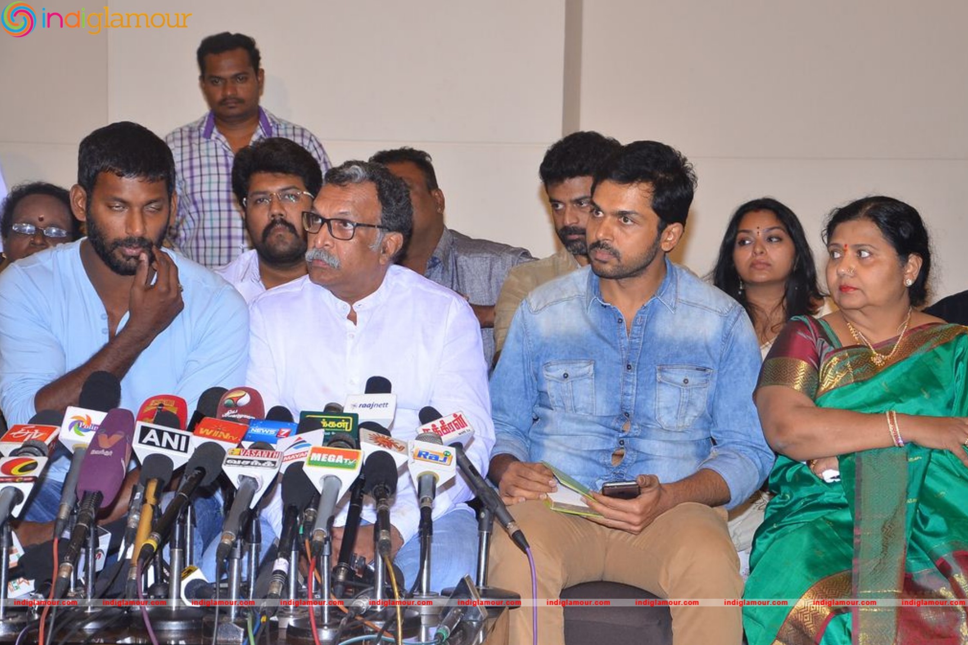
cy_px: 324
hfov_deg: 23.1
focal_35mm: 88
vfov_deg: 15.5
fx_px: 2366
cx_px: 489
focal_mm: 58
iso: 1100
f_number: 6.3
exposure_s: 1/125
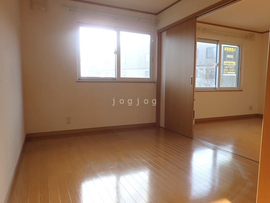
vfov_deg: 54.9
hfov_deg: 69.4
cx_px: 135
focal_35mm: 25
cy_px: 102
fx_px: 195
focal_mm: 4.5
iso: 100
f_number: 2.8
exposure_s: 1/160
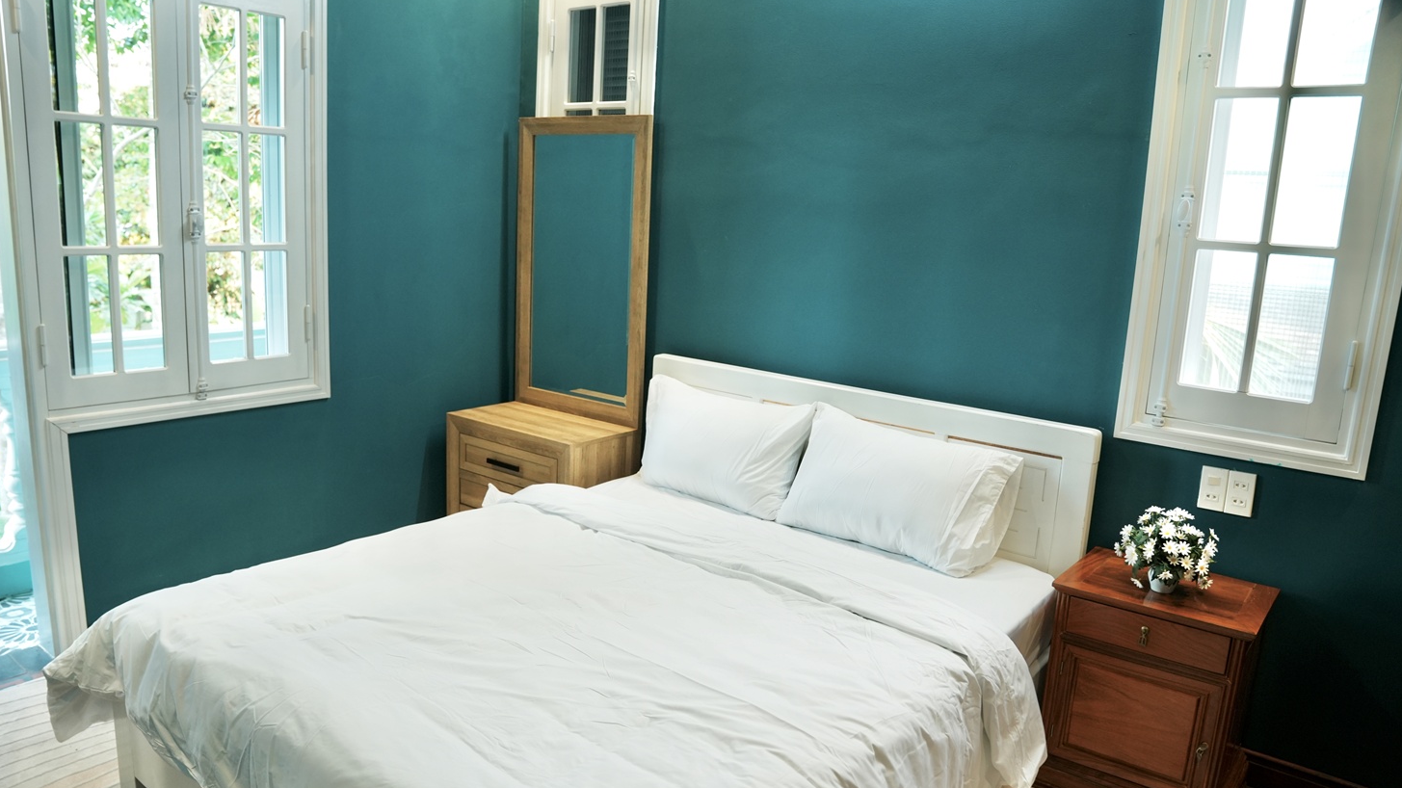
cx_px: 697
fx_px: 1008
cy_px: 411
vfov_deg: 42.7
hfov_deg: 69.7
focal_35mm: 27
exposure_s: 1/50
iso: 1000
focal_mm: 25.1
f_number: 4
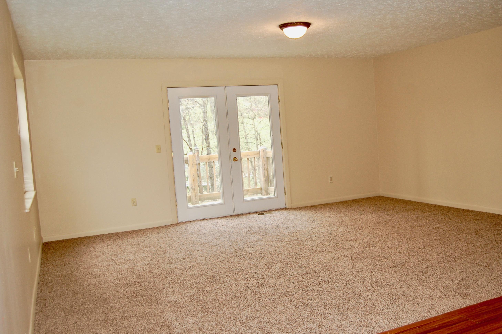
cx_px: 250
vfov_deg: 37.3
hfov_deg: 53.8
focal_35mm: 36
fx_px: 495
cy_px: 168
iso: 400
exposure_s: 1/60
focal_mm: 23
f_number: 3.8
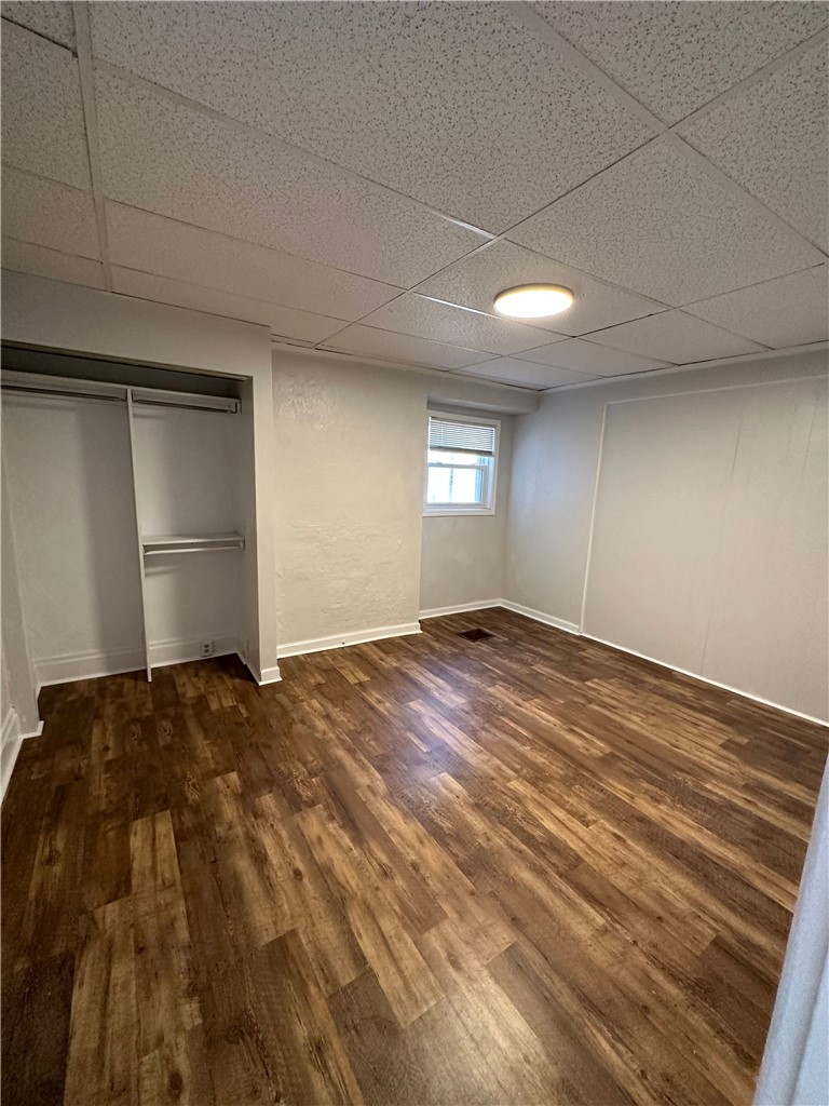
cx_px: 414
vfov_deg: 102.1
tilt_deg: -10.0
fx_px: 447
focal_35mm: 14
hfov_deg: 85.7
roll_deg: -2.4
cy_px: 553
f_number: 2.2
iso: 400
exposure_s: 1/60
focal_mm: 2.22
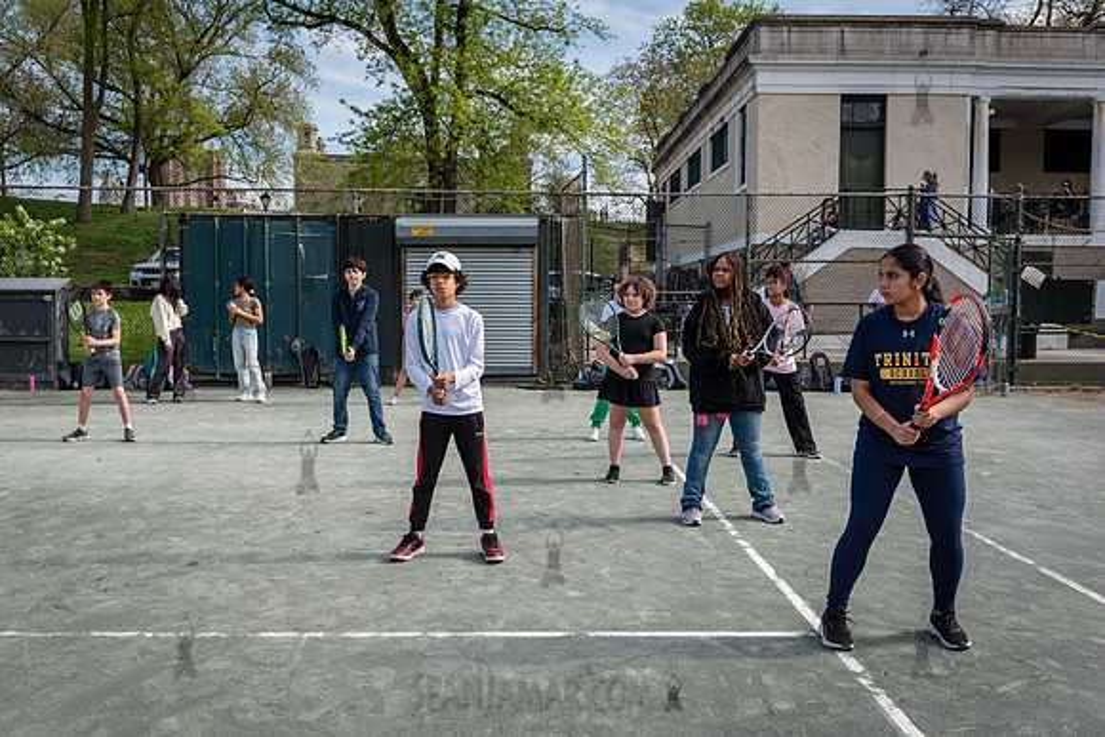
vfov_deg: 39.4
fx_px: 1030
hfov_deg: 56.4
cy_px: 368
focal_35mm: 34
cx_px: 552
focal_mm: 31
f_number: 4.5
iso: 100
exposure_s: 1/400
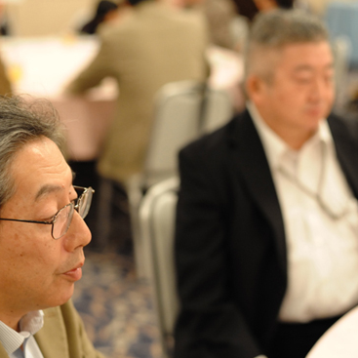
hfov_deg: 23.3
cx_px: 150
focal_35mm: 74
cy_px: 189
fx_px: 866
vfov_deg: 23.4
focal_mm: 50
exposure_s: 1/100
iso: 2000
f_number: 2.8
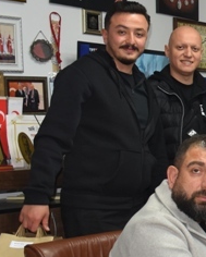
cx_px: 374
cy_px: 148
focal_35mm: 86
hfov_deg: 15.3
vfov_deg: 22.2
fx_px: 655
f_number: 3.5
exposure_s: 1/80
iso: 400
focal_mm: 18
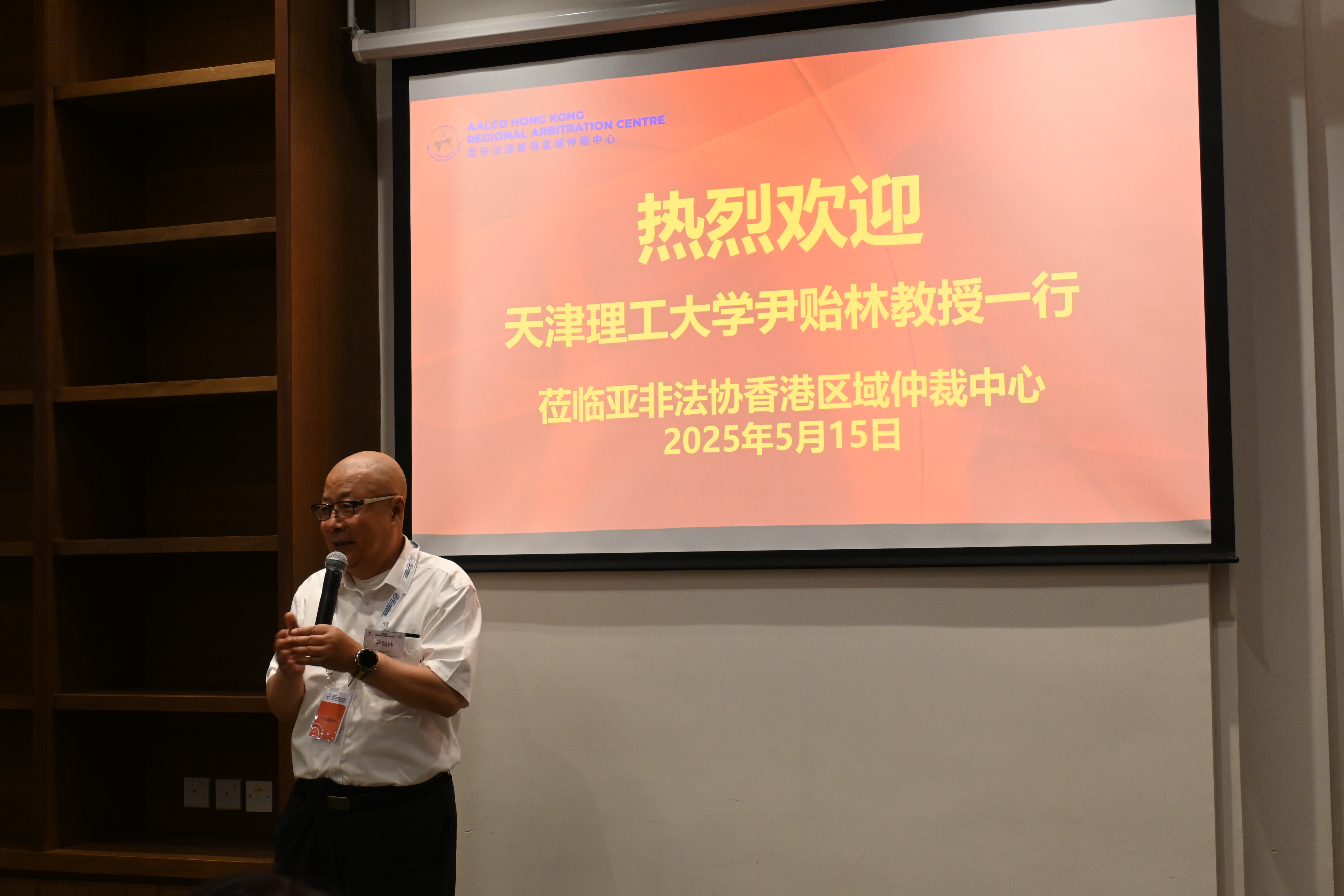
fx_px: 1904
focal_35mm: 51
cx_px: 672
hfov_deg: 38.9
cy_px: 448
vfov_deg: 26.5
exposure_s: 1/60
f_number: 5
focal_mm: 34
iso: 1000
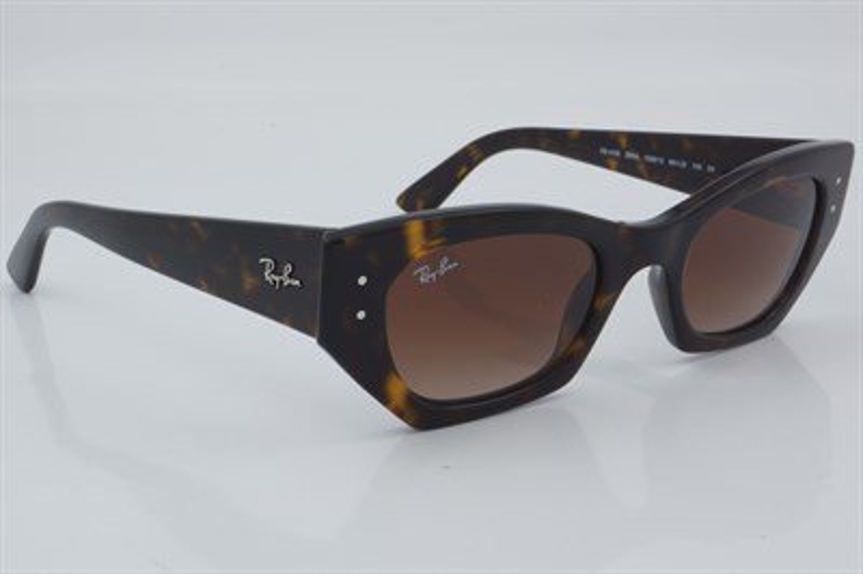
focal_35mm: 68
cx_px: 432
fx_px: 1617
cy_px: 287
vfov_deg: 20.1
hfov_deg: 29.9
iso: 100
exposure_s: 1/4
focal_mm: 45
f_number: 29
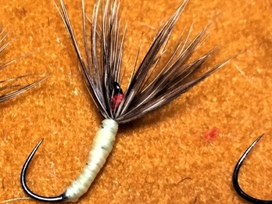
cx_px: 44
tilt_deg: -66.8
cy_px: 79
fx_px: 786
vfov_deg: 14.8
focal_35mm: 100
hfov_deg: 19.4
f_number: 2.2
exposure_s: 1/24
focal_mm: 4.15
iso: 250
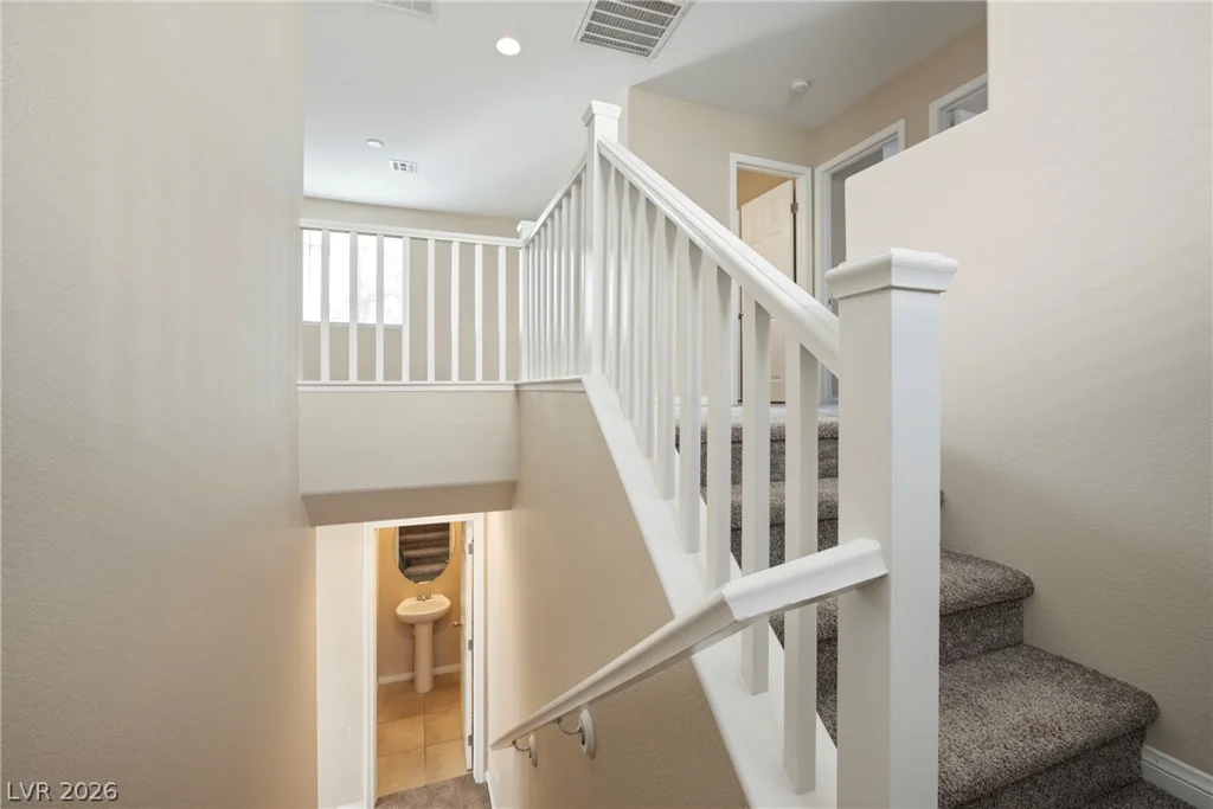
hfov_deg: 104.2
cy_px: 404
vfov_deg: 81.2
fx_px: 472
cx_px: 606
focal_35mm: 14
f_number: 9
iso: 100
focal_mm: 14
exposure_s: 1.3
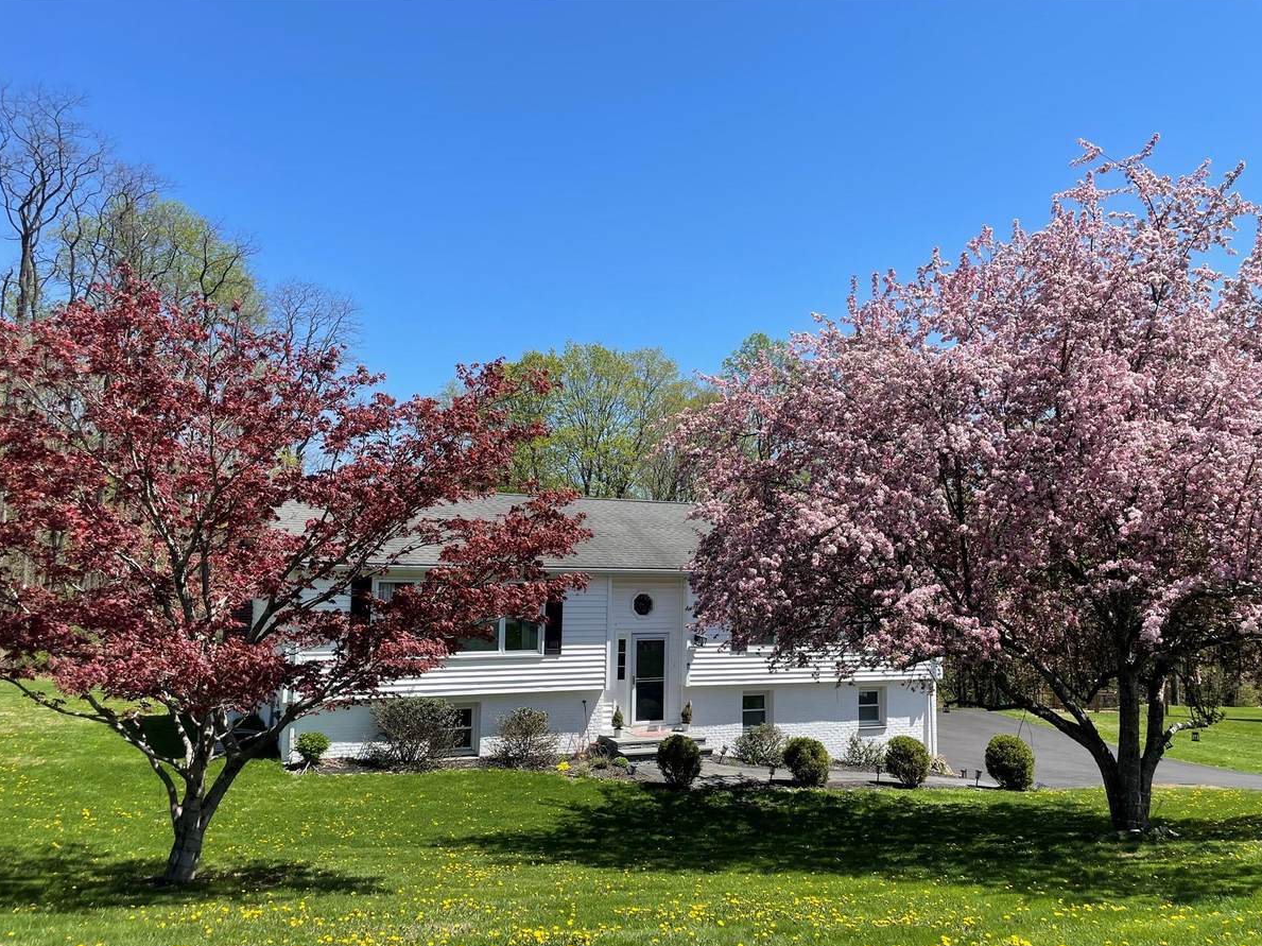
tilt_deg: +4.3
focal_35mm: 28
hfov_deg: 63.5
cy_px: 503
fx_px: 1020
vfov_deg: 49.7
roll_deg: -1.0
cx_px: 641
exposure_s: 1/2212
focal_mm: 4.2
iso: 32
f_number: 1.6
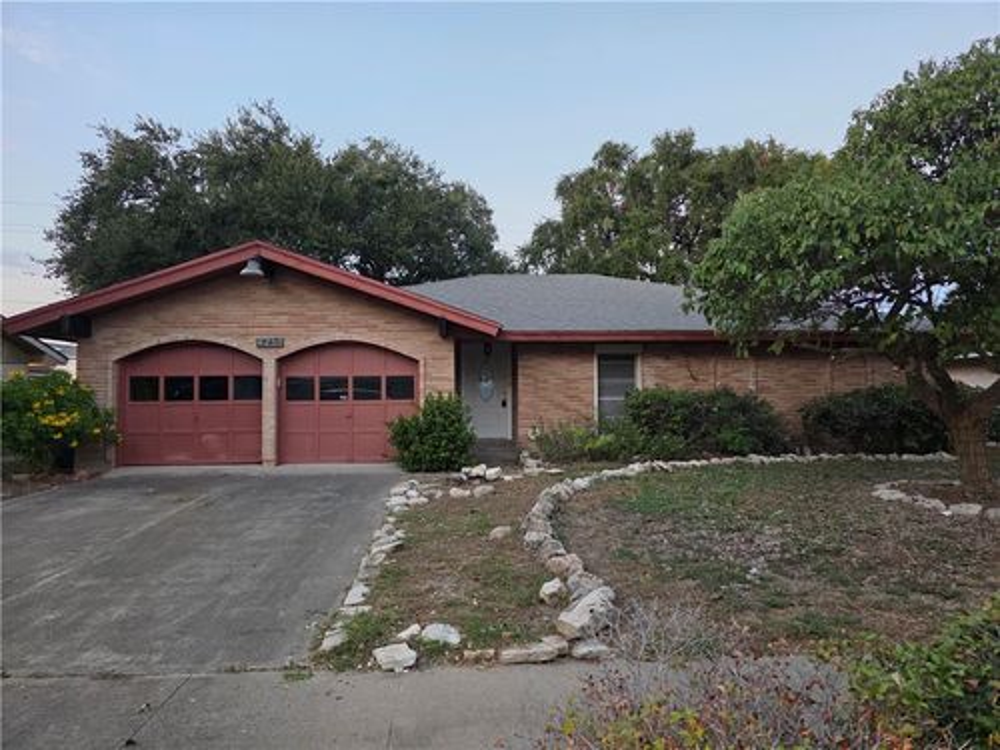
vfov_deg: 58.9
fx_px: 664
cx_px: 500
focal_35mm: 23
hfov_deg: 73.9
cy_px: 375
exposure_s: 1/120
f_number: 1.7
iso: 400
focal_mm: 6.3
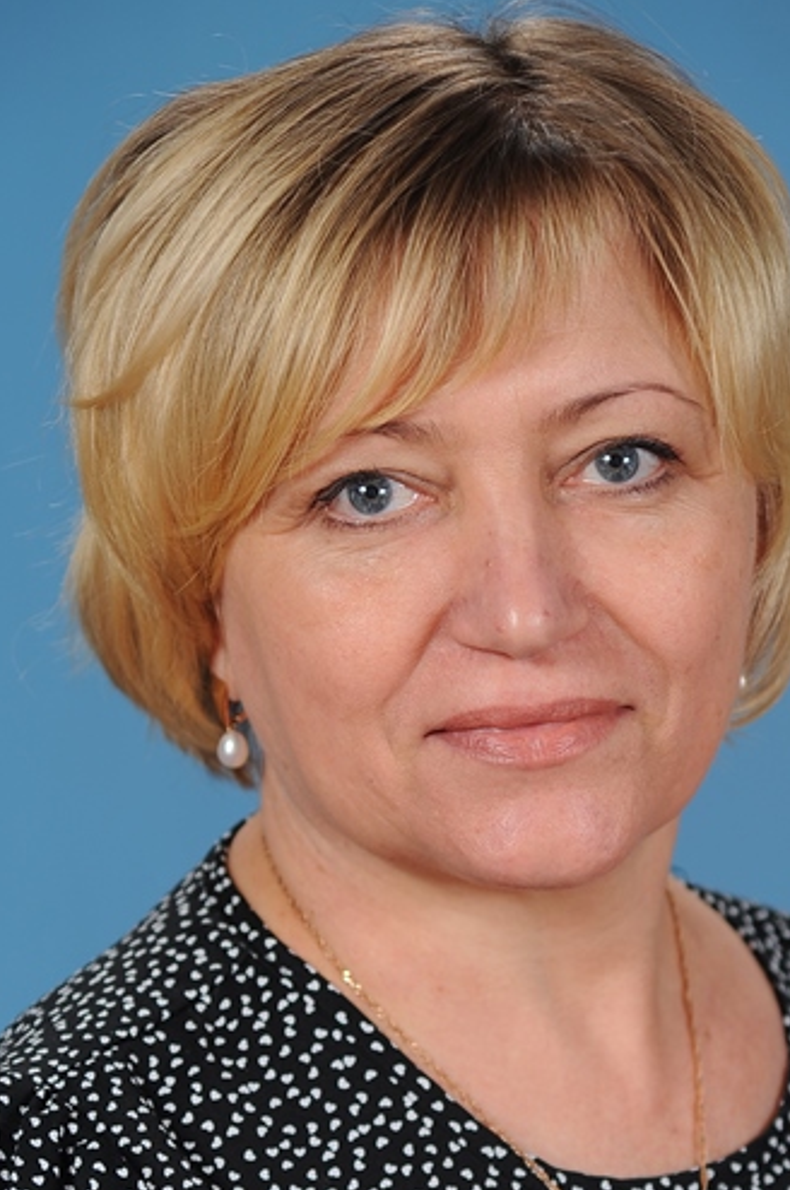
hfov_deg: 7.3
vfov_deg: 10.9
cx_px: 474
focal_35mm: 188
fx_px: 6205
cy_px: 833
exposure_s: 1/100
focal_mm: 116
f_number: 5
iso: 160
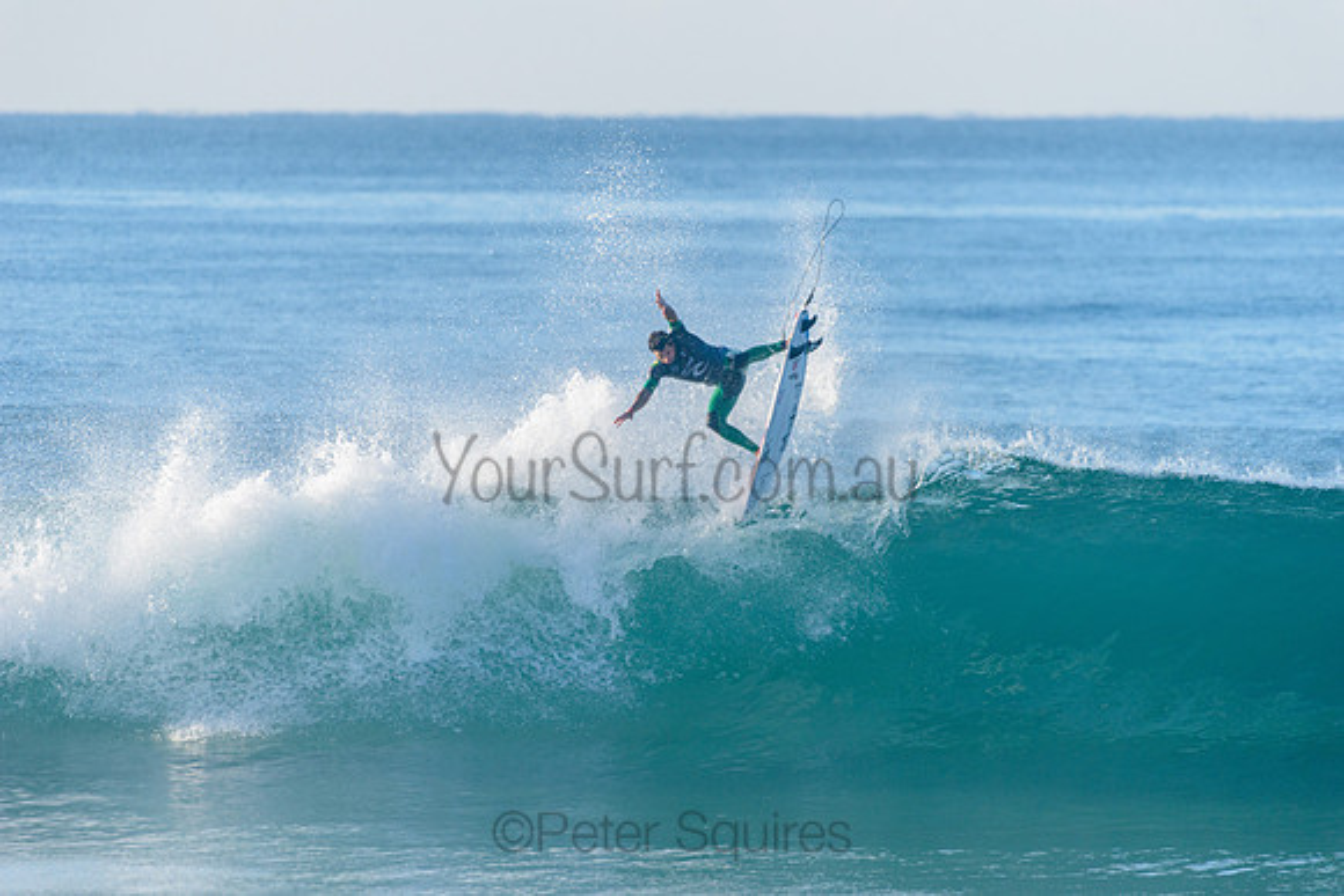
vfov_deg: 2.8
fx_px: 18674
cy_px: 448
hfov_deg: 4.1
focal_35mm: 500
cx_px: 672
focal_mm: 500
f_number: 5.6
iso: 450
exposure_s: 1/2000
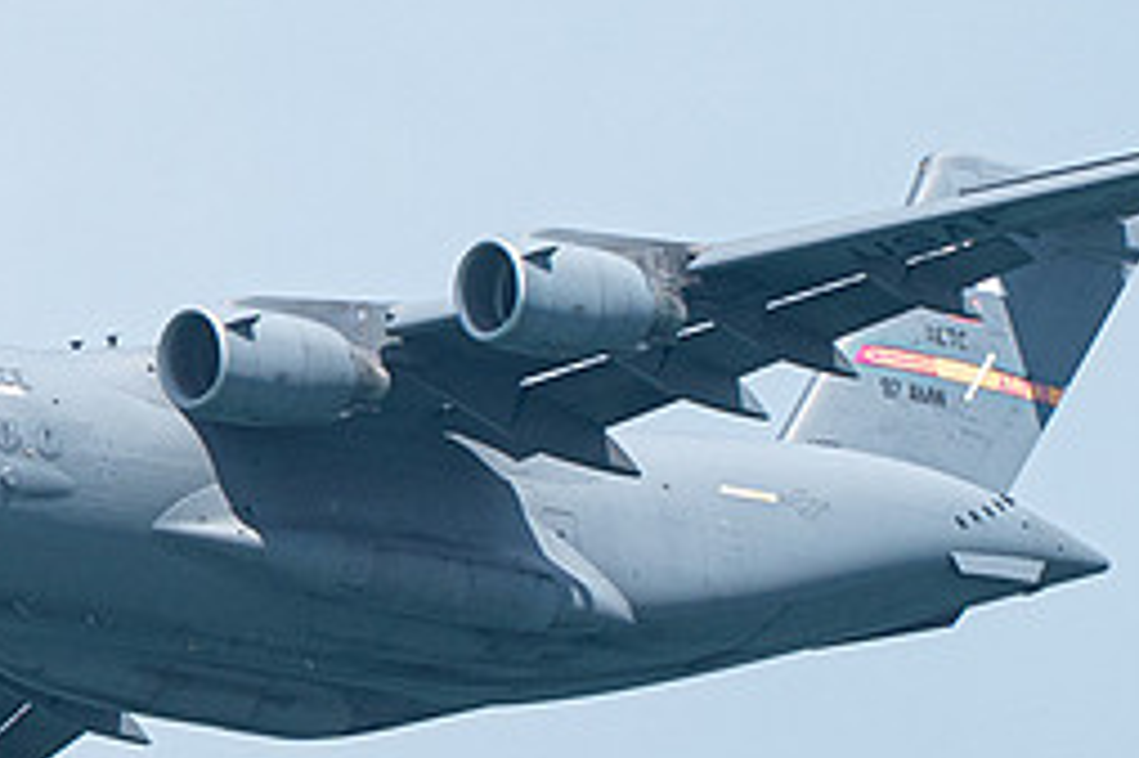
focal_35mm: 1803
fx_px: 57006
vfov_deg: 0.8
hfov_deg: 1.1
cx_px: -238
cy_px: 600
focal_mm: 400
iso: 640
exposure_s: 1/1250
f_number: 10
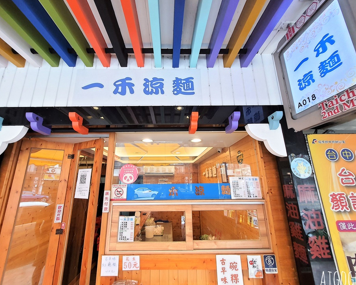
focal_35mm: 14
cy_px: 145
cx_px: 169
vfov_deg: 88.0
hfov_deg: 100.6
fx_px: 148
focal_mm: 1.74
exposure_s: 1/60
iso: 125
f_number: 2.2
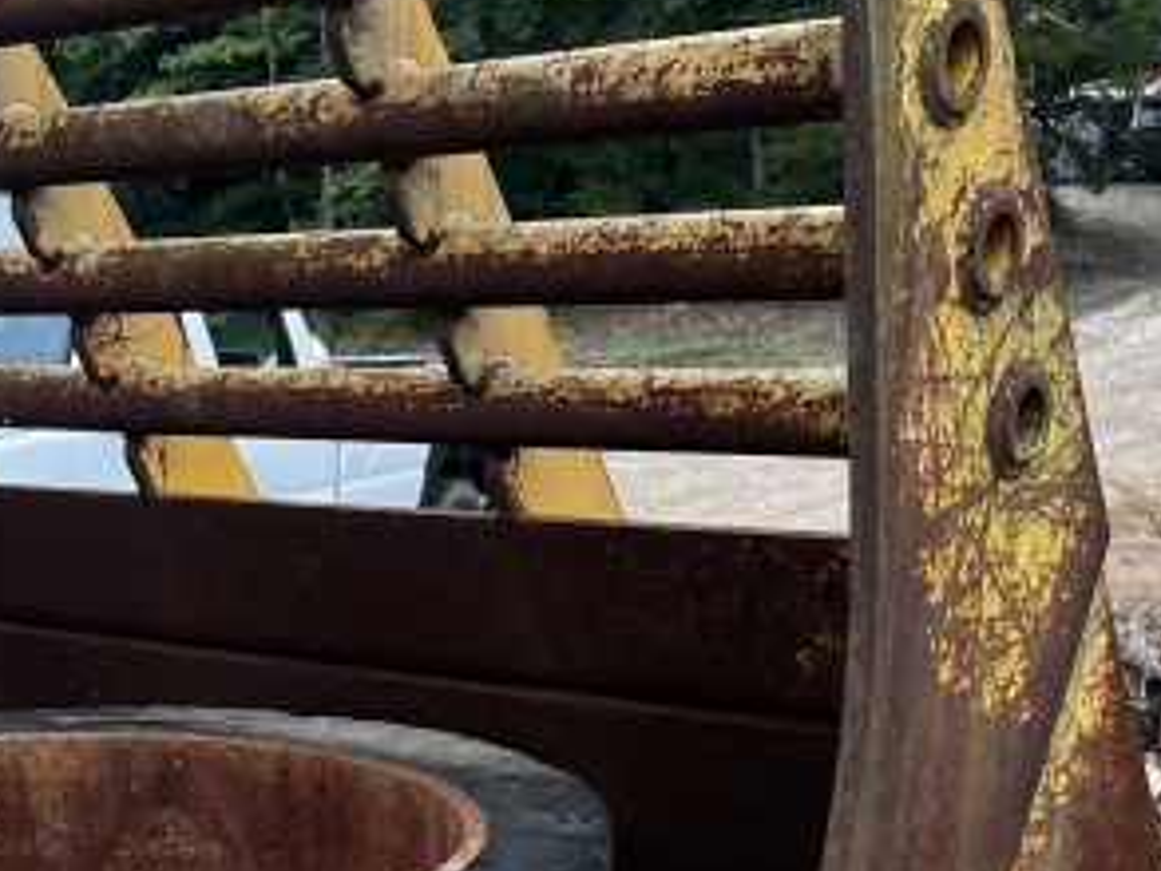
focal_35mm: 71
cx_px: 36
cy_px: 1124
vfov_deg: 19.2
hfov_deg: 26.1
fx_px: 2382
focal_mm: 5.7
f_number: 1.5
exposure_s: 1/256
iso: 40
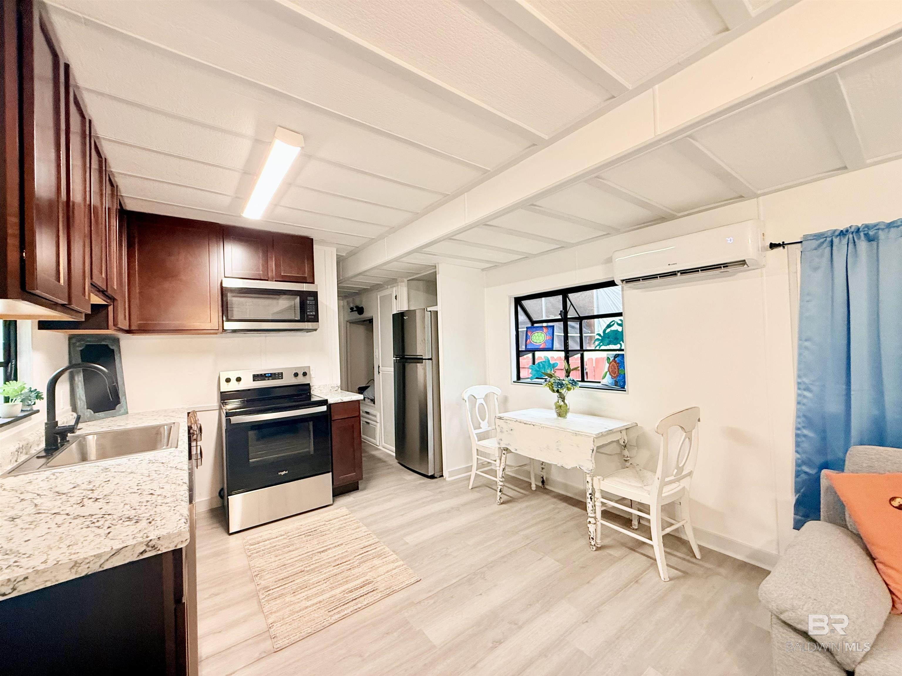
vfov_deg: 85.7
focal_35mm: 14
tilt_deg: +1.1
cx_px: 451
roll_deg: +2.4
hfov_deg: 102.1
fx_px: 365
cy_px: 338
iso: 250
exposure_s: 1/60
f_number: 2.2
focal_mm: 2.22
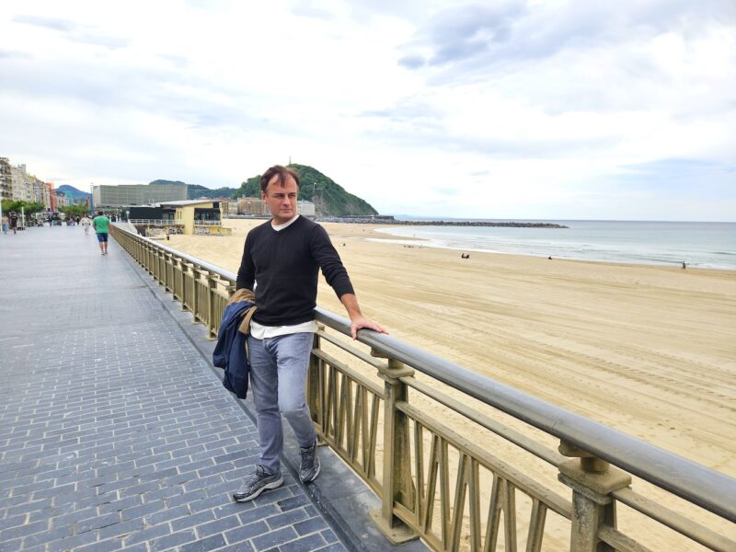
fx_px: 489
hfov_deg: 73.9
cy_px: 276
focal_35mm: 23
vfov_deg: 58.9
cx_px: 368
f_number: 1.8
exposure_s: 1/861
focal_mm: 5.4
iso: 25
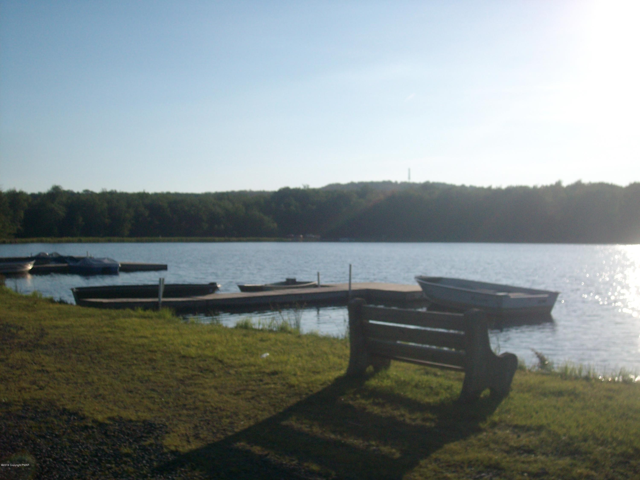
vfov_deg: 32.2
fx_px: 832
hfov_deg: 42.1
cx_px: 320
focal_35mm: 45
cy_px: 240
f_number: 7.9
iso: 80
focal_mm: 7.46
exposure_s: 1/357
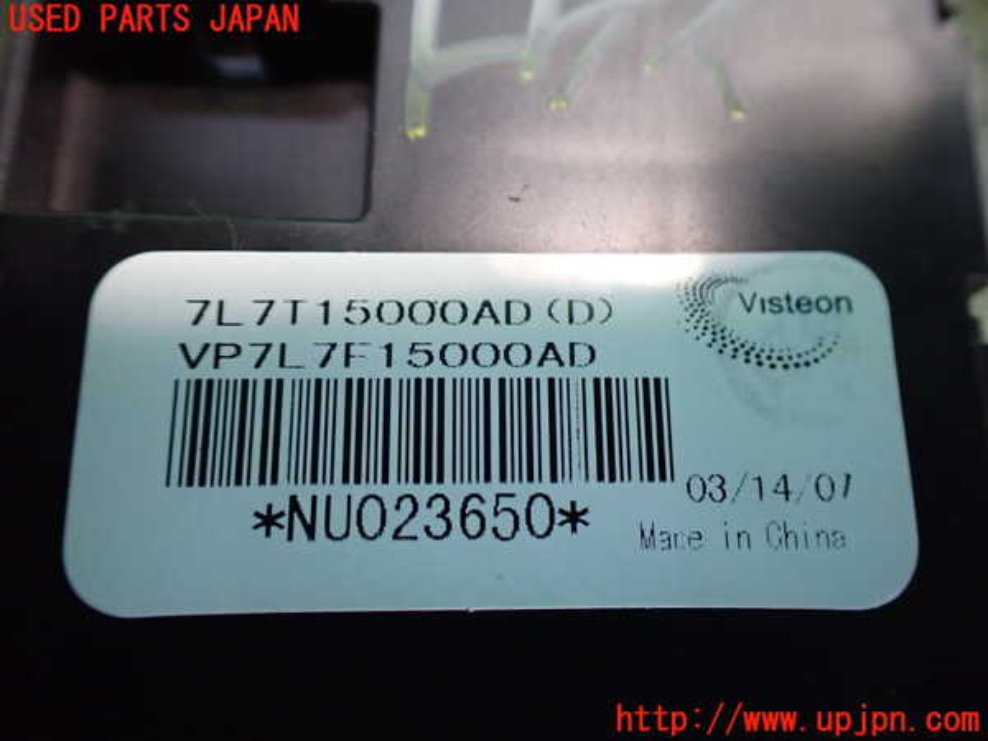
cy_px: 370
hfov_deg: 60.0
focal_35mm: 30
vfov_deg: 46.8
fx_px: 856
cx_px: 494
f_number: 2.3
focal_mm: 5.4
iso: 800
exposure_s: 1/60
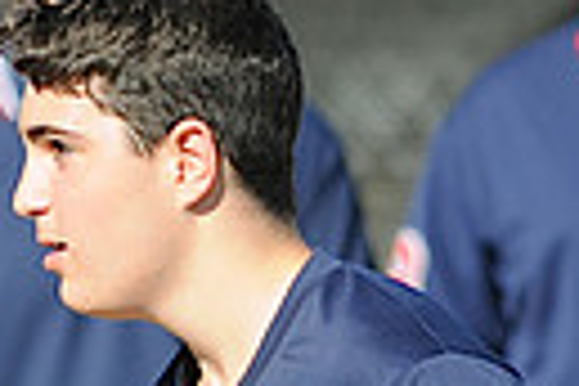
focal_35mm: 2023
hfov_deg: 1.0
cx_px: -332
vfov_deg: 0.7
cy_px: 626
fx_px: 32534
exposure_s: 1/1000
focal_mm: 300
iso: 200
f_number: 4
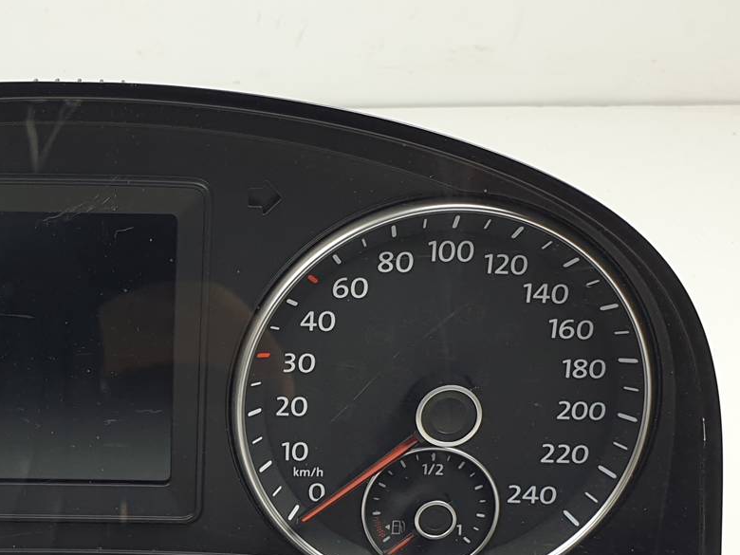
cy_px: 405
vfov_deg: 29.9
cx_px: 73
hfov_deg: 37.1
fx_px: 1026
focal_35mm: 48
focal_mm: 4.3
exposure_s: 1/115
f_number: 2.4
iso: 50
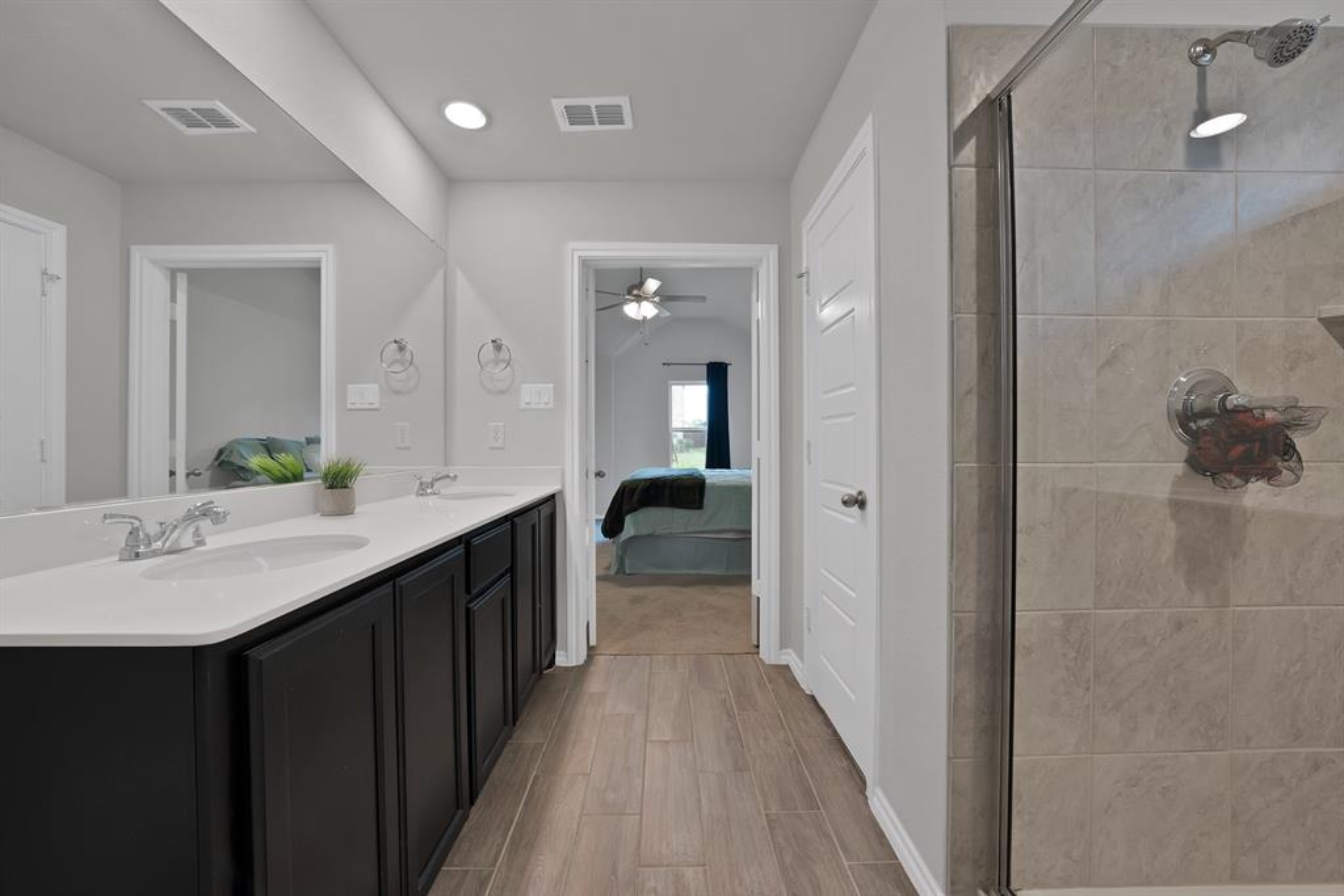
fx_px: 448
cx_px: 672
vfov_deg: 90.0
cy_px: 448
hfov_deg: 112.6
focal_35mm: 12
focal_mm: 12
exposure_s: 1/4
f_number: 9
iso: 640
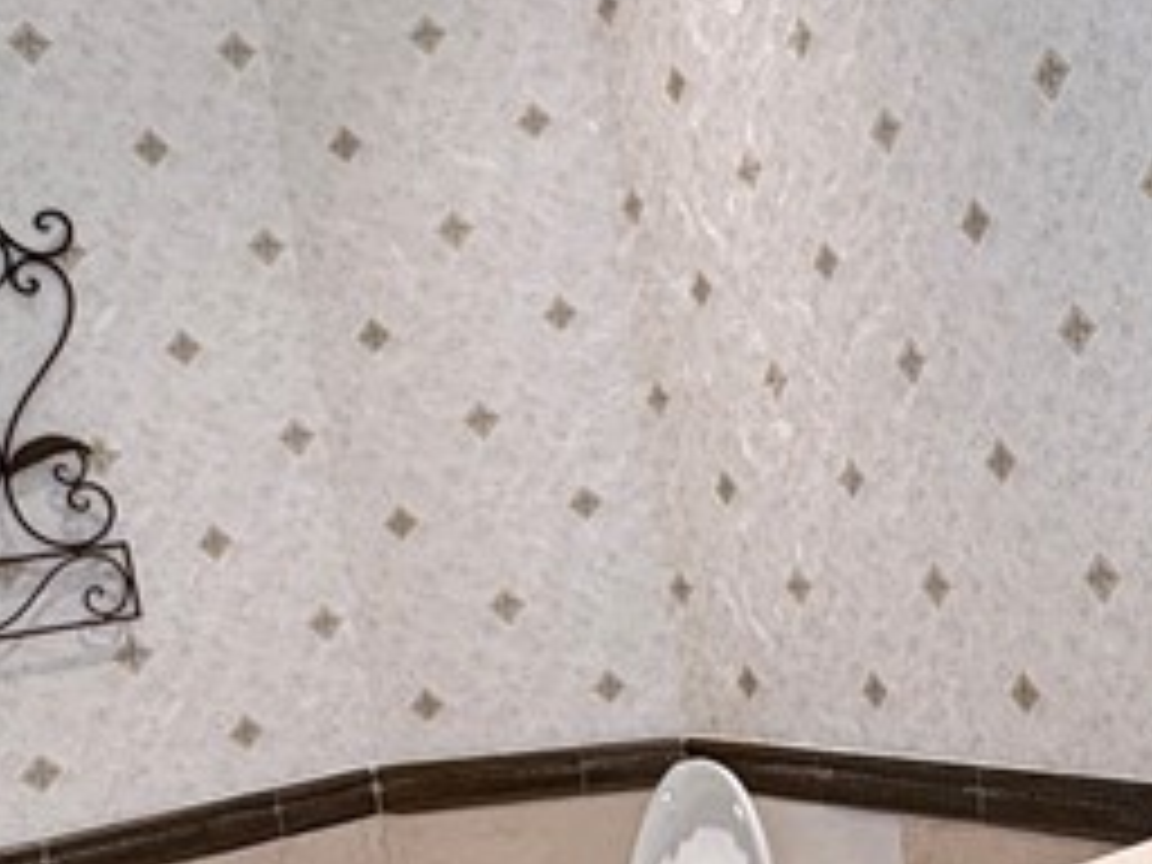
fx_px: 1864
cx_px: 927
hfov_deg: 33.3
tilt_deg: -6.8
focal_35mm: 56
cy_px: 630
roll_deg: +6.7
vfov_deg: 25.8
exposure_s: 1/60
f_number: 2.2
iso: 160
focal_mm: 2.22
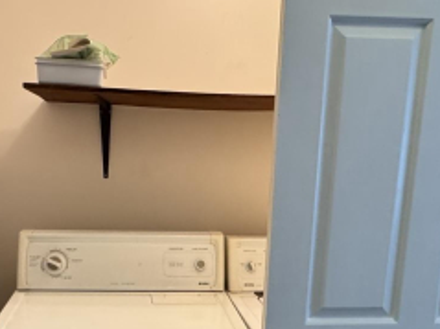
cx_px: 167
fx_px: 495
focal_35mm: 39
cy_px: 268
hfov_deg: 47.5
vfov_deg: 35.5
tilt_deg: -10.3
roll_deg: -1.8
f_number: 2.2
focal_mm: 2.22
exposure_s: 1/120
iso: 320
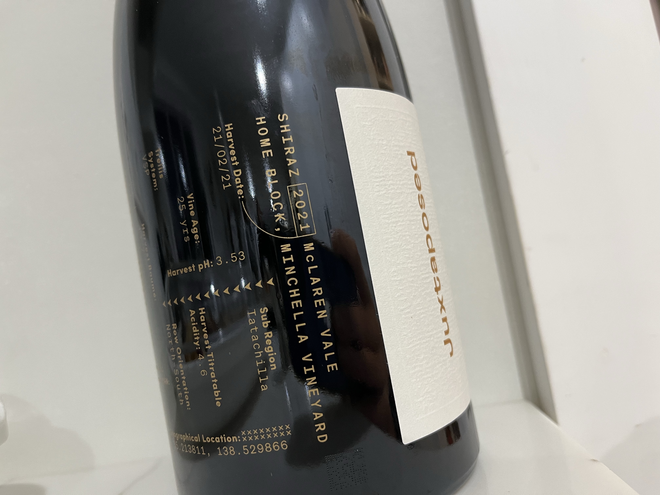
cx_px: 330
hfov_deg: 67.3
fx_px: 496
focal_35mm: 26
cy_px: 248
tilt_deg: +2.7
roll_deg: +10.7
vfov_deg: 53.1
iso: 200
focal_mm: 5.1
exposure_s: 1/50
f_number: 1.6
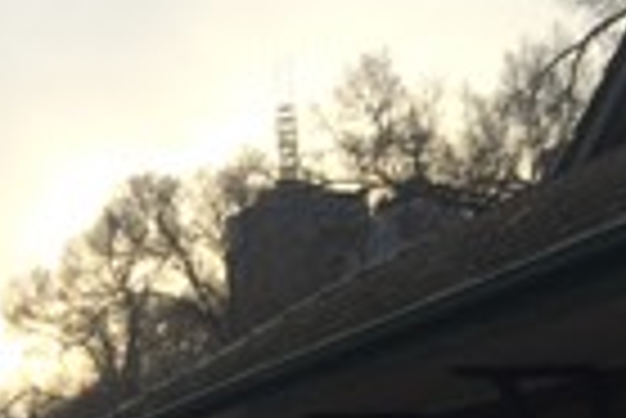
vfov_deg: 12.1
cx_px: -419
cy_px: 337
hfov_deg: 16.0
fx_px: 1967
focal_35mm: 113
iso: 32
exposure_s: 1/158
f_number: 2.2
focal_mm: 4.15
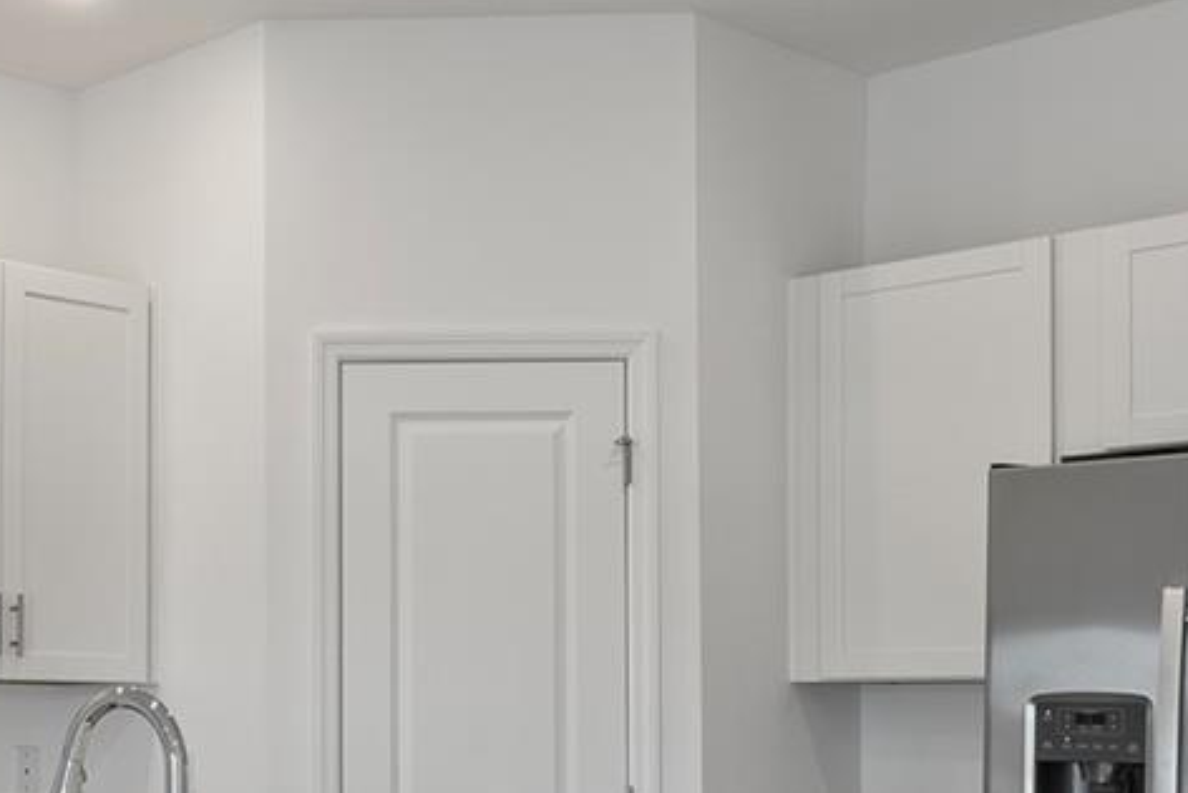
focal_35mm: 61
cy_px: 680
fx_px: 2013
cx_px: 126
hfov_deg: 31.4
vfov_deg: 21.9
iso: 400
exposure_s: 1/8
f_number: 8
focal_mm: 18
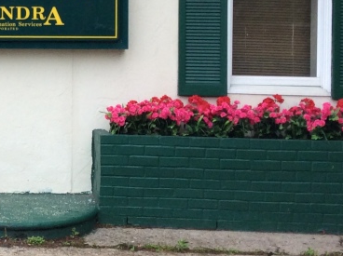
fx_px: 881
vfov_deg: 16.4
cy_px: 34
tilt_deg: -2.1
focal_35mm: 89
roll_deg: -0.7
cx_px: -23
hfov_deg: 21.1
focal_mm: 3.3
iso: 50
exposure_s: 1/120
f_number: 2.4
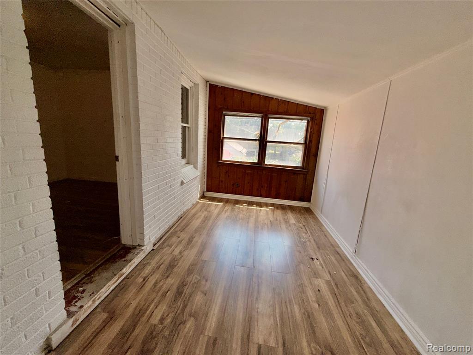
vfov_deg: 85.7
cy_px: 178
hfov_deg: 102.1
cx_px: 236
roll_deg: -4.1
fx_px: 191
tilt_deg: -11.2
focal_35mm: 14
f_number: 2.2
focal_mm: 2.22
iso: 16
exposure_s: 1/139
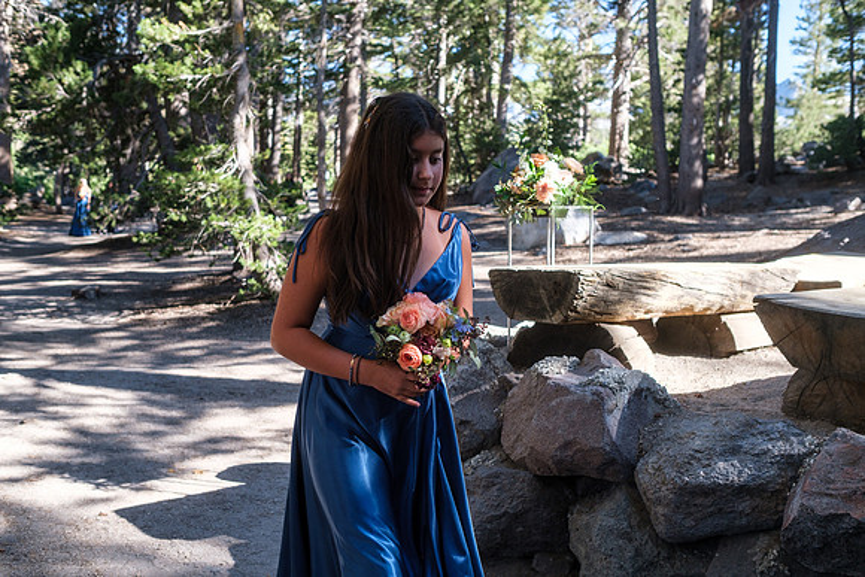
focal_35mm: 35
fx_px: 841
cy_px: 288
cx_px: 432
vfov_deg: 37.9
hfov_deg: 54.4
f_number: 3.2
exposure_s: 1/600
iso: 160
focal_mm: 23
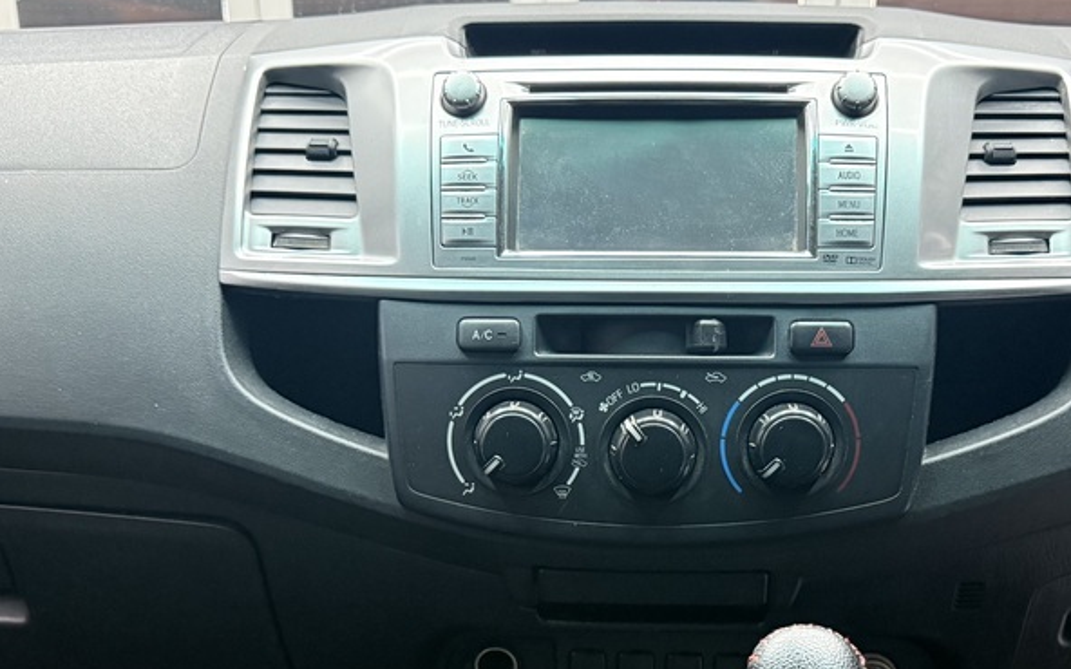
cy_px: 533
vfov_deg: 28.6
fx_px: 1284
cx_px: 608
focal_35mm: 44
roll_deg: +0.1
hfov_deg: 45.2
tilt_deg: -18.7
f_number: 1.78
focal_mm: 6.76
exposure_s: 1/50
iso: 640
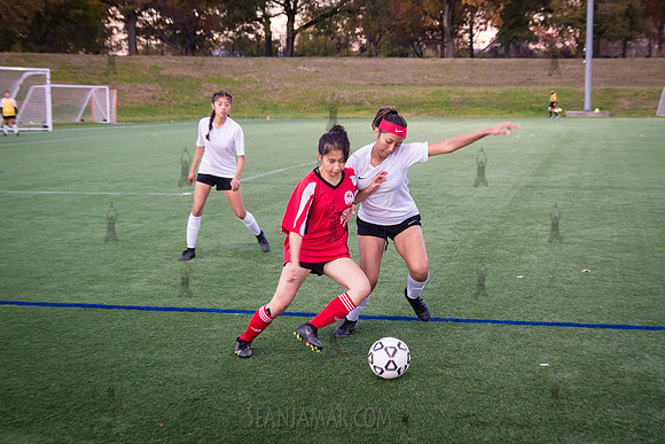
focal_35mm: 46
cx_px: 387
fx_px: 847
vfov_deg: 29.4
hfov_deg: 42.7
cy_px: 218
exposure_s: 1/250
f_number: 5
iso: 2000
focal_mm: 36
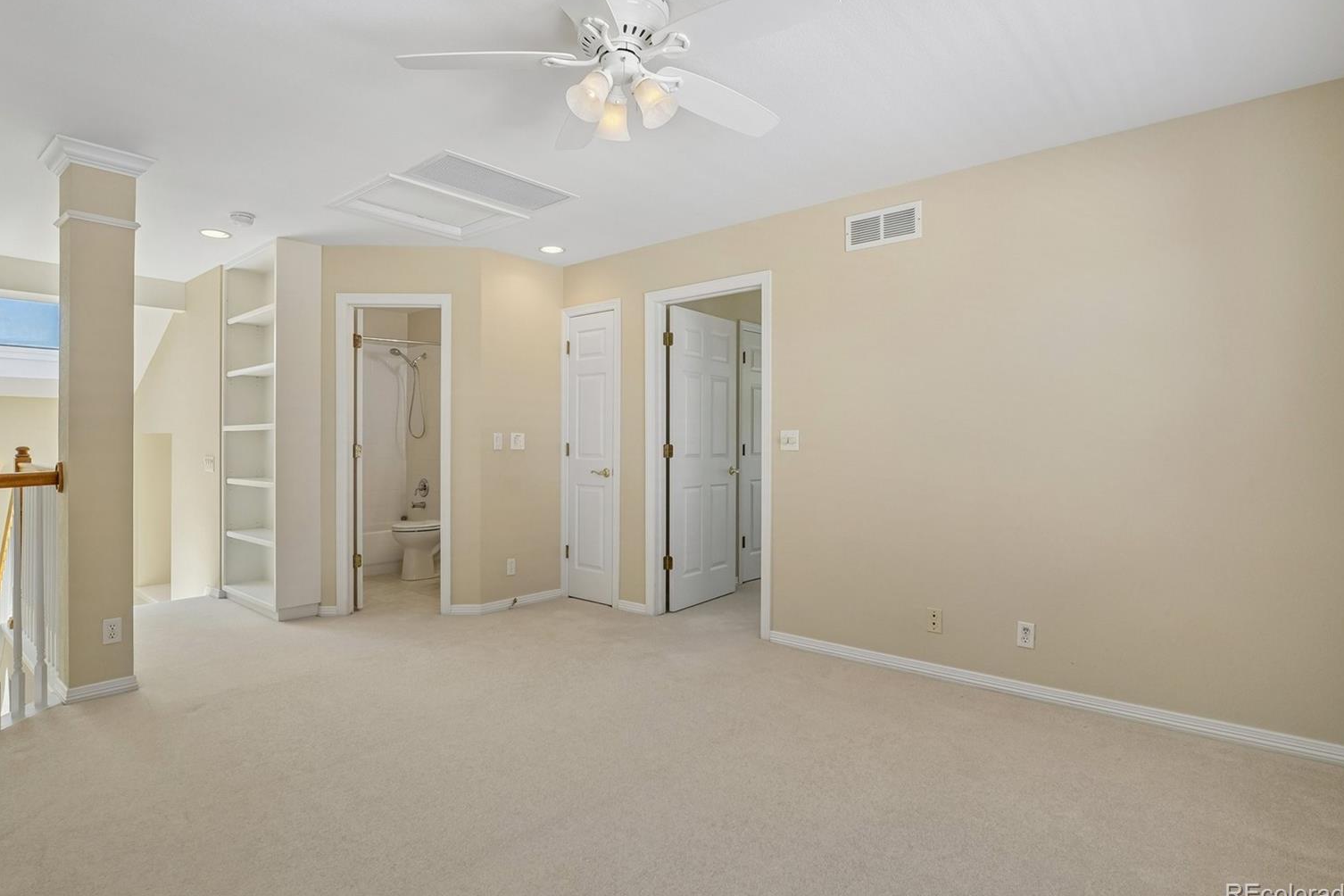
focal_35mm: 18
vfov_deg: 68.8
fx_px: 654
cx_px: 656
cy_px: 436
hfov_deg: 91.5
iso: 160
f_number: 8
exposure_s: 1/30
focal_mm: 11
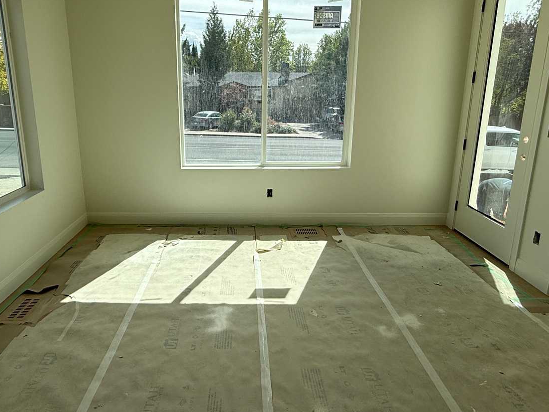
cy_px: 188
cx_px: 232
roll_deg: +0.9
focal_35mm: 26
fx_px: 412
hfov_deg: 66.9
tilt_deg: -13.9
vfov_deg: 53.0
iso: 50
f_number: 2.2
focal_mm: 2.22
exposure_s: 1/1312
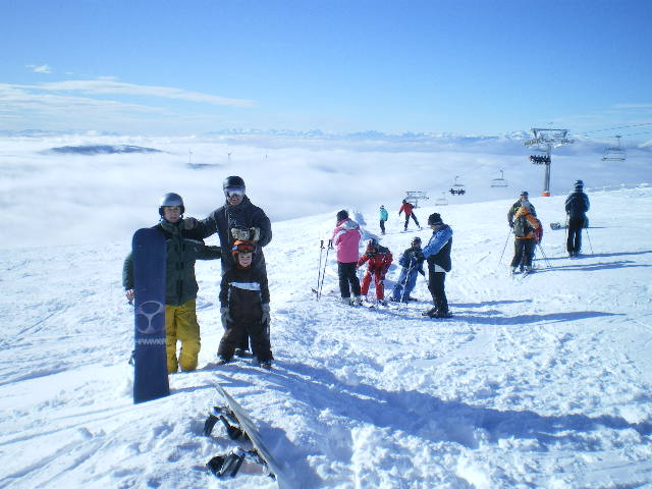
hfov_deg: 51.4
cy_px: 244
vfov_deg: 39.7
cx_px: 326
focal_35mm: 36
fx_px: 678
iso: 50
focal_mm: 6.3
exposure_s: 1/800
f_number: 4.6
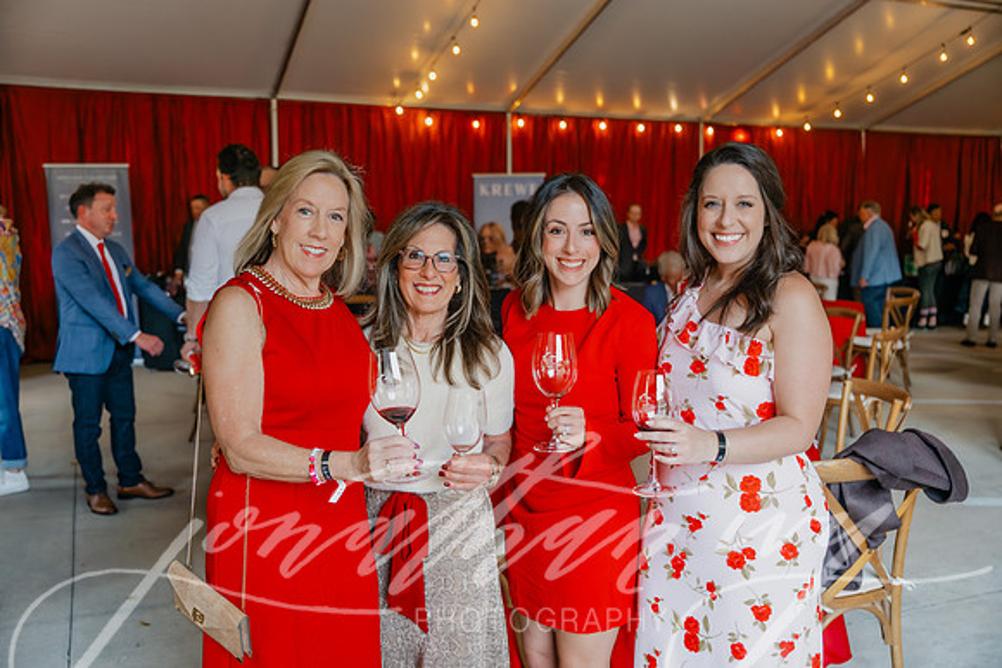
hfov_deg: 56.5
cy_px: 334
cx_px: 501
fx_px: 933
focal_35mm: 34
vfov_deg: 39.4
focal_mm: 33.5
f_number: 2.8
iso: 450
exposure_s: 1/160
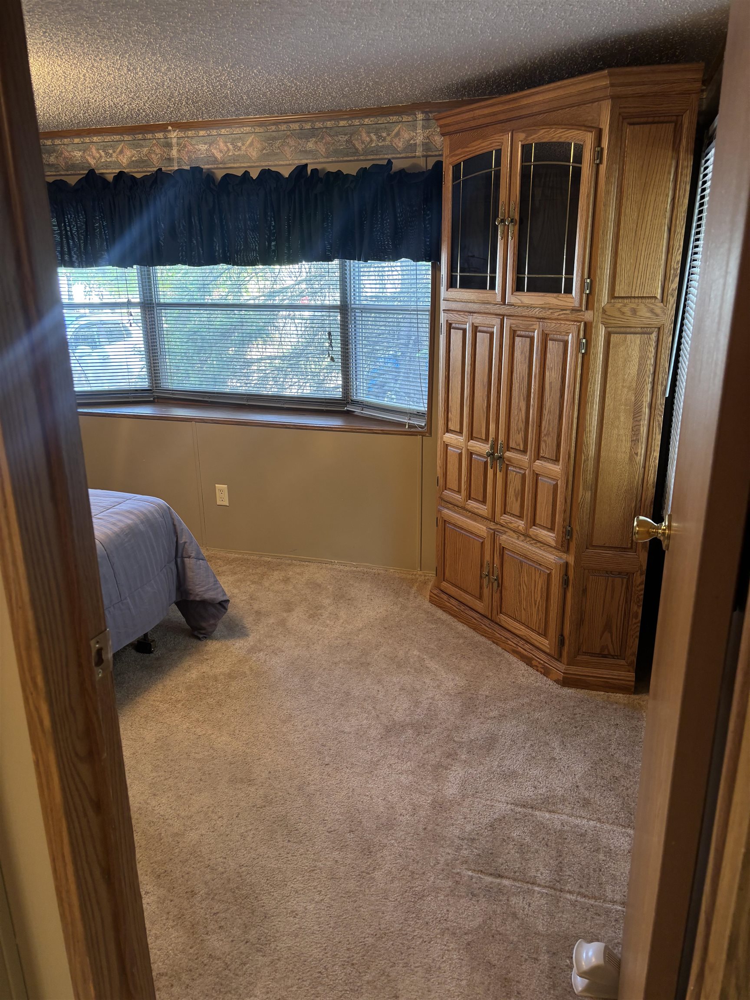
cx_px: 375
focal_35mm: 26
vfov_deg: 67.3
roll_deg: +0.3
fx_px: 751
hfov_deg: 53.1
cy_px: 500
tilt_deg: -18.5
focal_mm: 5.96
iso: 80
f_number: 1.6
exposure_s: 1/60
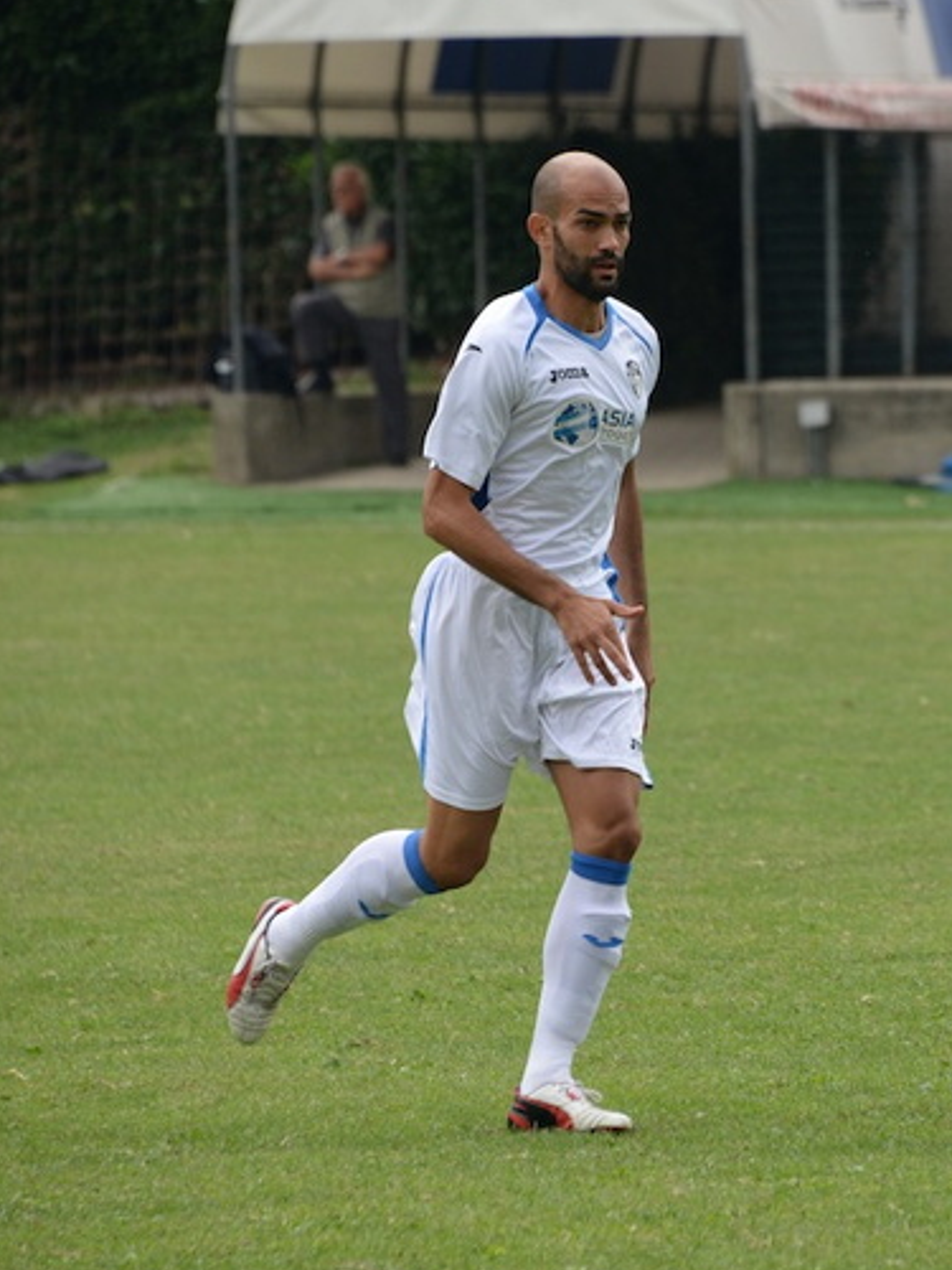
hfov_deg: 3.3
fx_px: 16758
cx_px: 739
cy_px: 655
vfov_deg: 4.3
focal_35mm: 457
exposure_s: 1/1000
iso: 1250
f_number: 7.1
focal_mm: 300
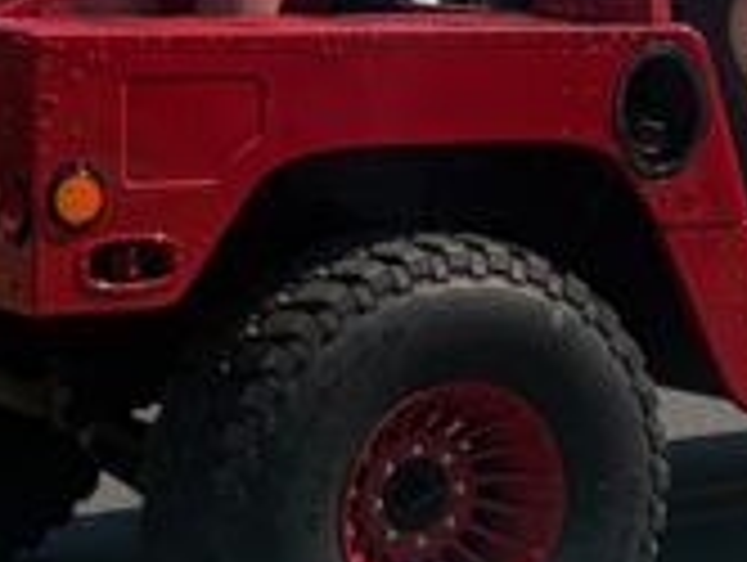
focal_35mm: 160
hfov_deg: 11.8
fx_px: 3458
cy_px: 243
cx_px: 1138
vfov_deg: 9.3
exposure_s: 1/3448
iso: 50
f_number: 1.6
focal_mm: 5.96
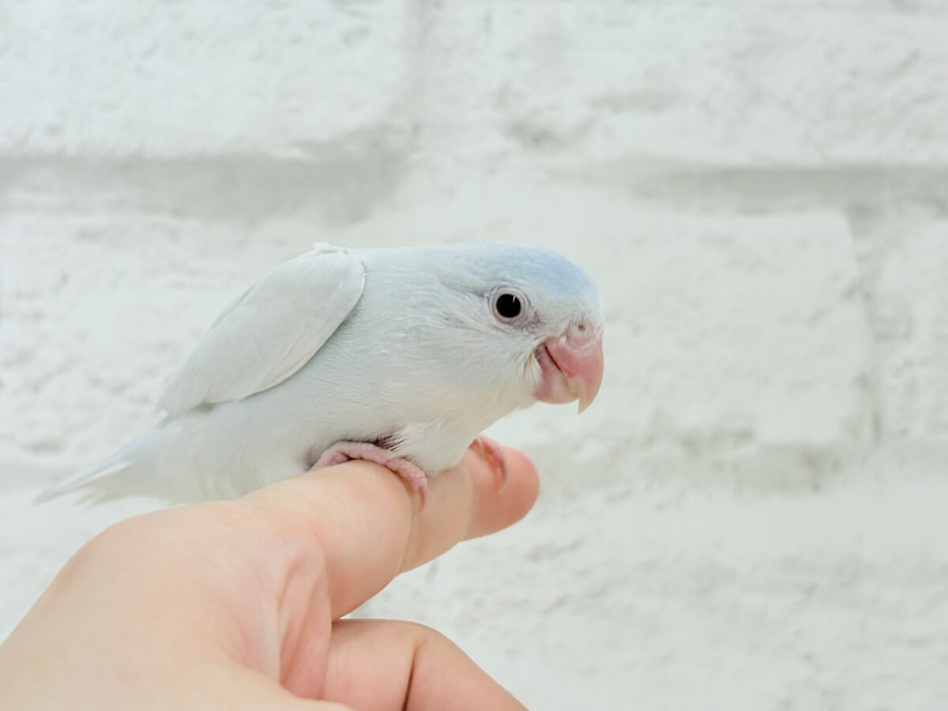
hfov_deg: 36.8
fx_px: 1424
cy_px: 356
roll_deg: +1.1
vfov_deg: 28.0
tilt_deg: +0.0
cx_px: 474
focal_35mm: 52
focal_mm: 5.96
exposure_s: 1/100
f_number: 1.6
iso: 64
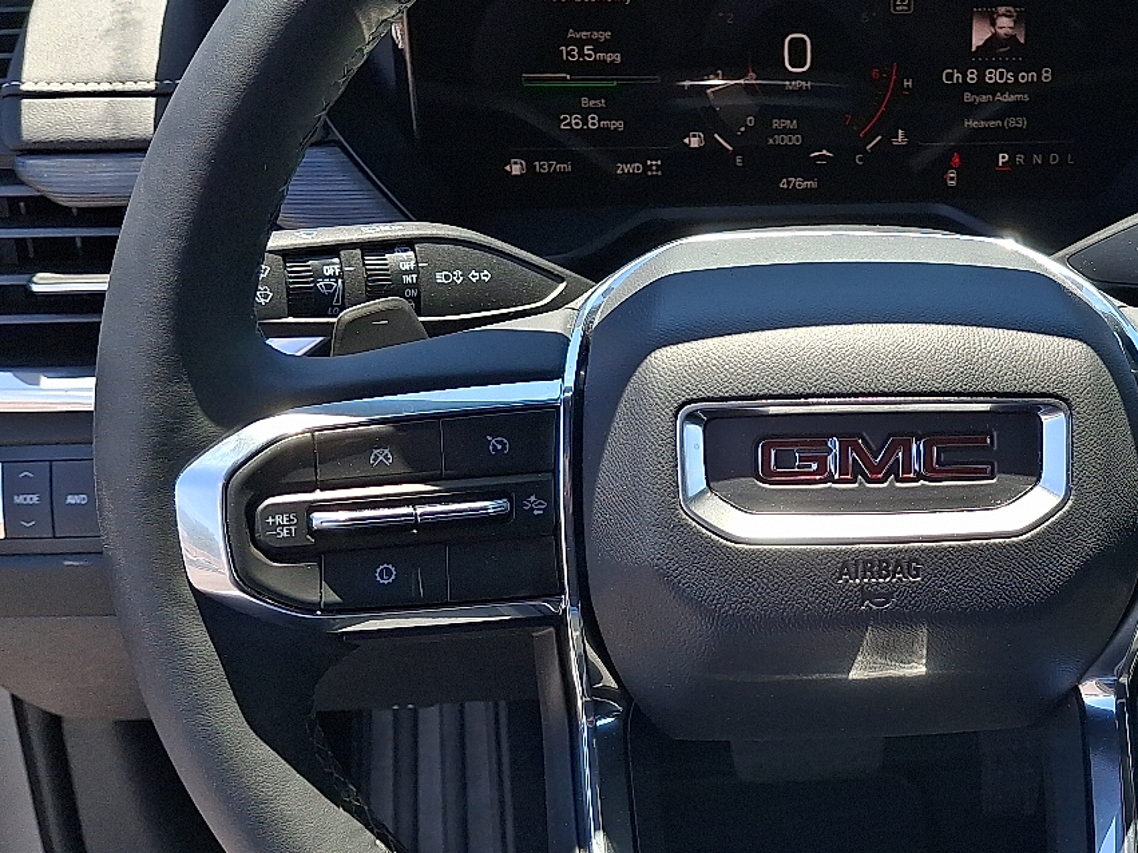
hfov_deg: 39.0
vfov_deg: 30.9
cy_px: 410
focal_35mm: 47
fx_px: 1545
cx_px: 897
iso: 30
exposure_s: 1/556
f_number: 1.8
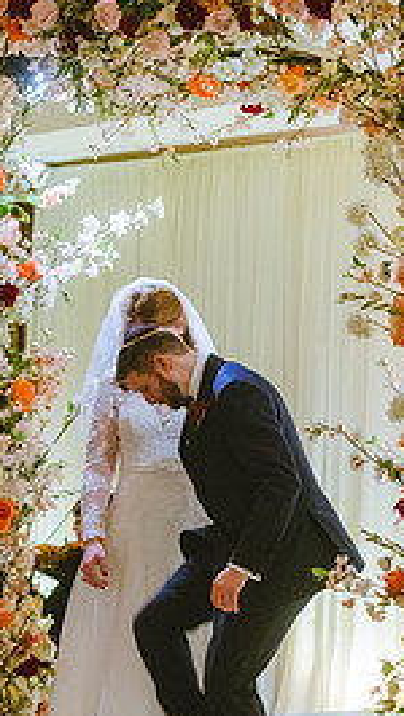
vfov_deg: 16.1
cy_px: 458
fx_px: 2528
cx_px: 180
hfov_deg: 9.1
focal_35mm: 133
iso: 2200
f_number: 2.8
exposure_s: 1/160
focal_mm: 75
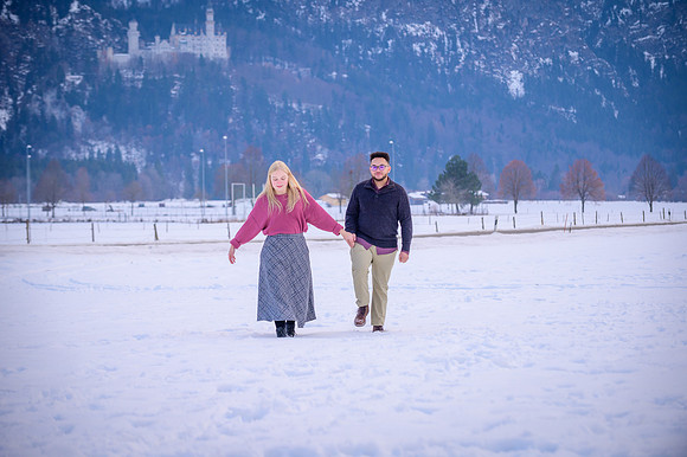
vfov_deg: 11.8
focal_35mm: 116
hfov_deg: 17.7
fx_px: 2212
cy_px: 228
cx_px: 344
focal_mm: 116
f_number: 5
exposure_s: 1/320
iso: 250
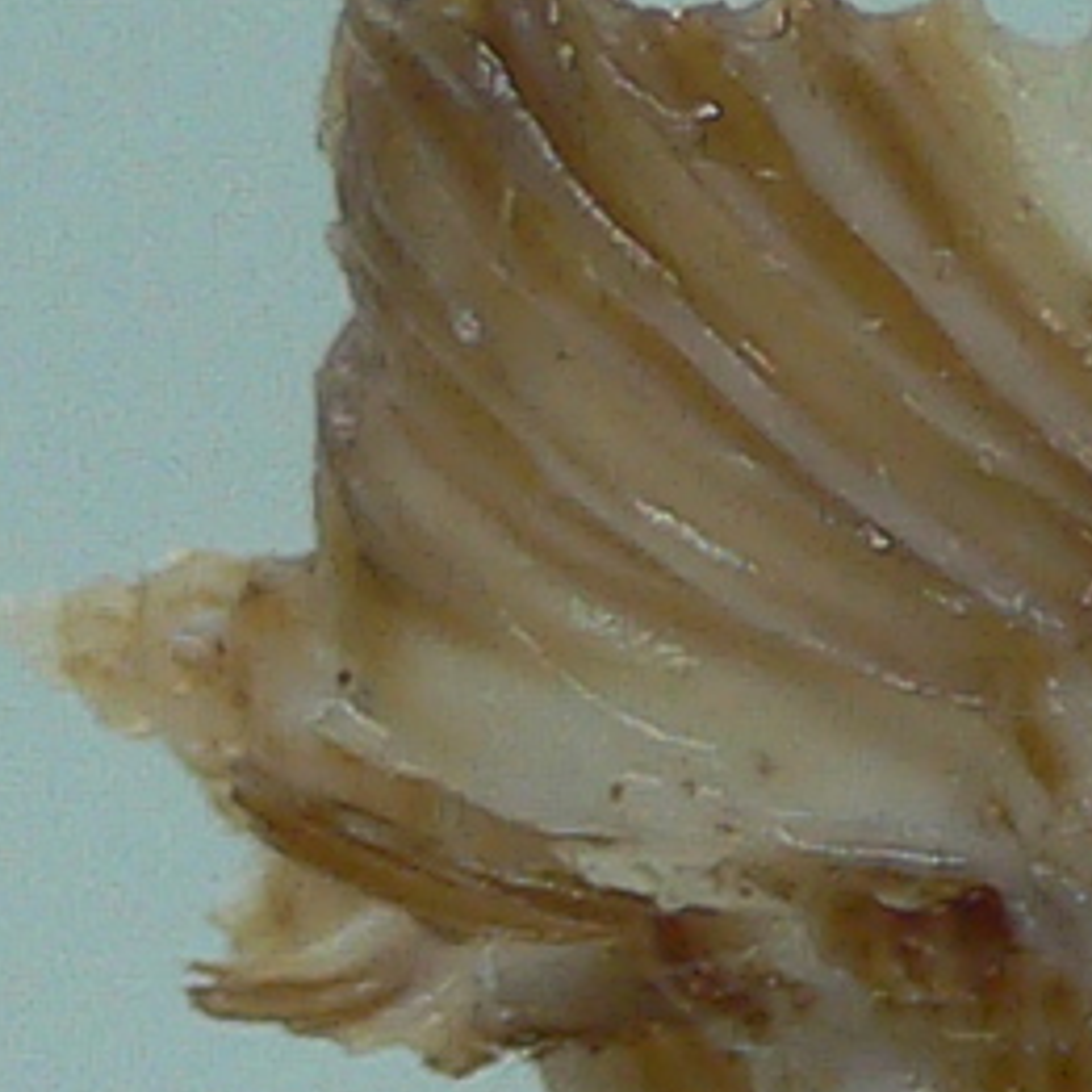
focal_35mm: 239
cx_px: 2318
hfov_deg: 7.0
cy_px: 1234
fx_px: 8530
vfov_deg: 7.3
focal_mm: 4.6
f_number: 2.8
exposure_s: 1/60
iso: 80
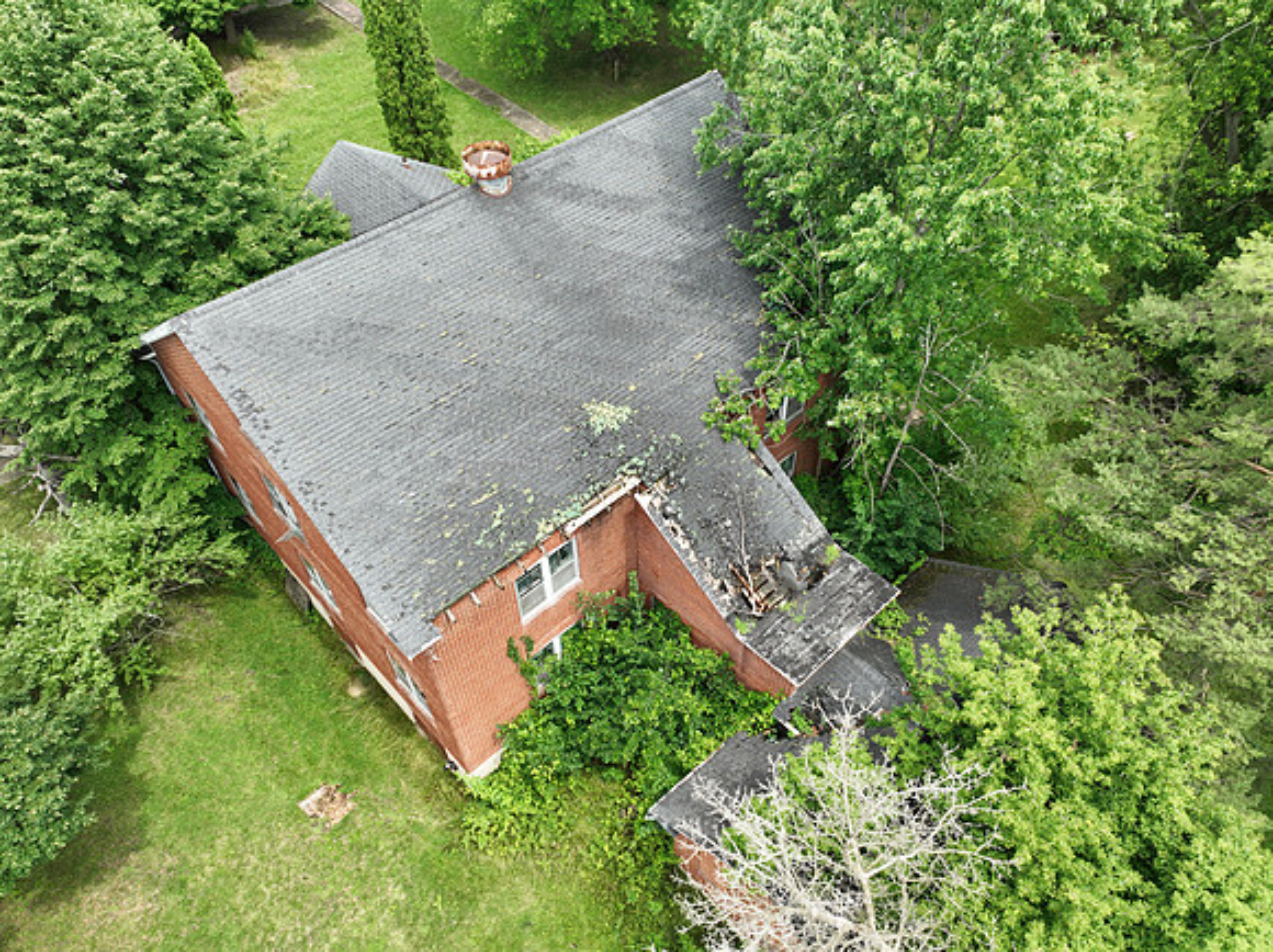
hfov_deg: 71.6
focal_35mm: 24
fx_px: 882
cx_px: 636
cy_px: 476
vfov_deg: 56.7
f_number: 2.8
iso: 100
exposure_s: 1/400
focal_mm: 12.29
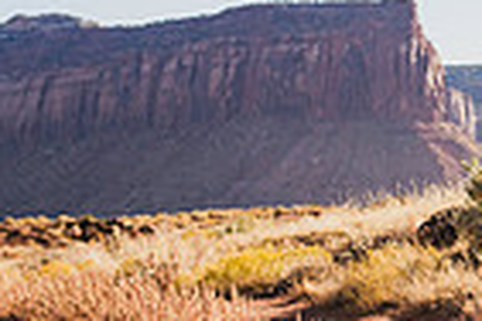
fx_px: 2089
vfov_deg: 8.8
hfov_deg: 12.1
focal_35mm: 156
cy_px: 46
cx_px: 872
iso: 125
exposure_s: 1/800
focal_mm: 38
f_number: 4.5
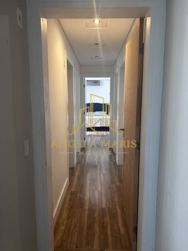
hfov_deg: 53.1
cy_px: 126
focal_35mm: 26
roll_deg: +0.2
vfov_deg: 67.3
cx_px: 94
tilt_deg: -7.2
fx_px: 188
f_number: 1.5
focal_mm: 5.7
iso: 160
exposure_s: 1/60
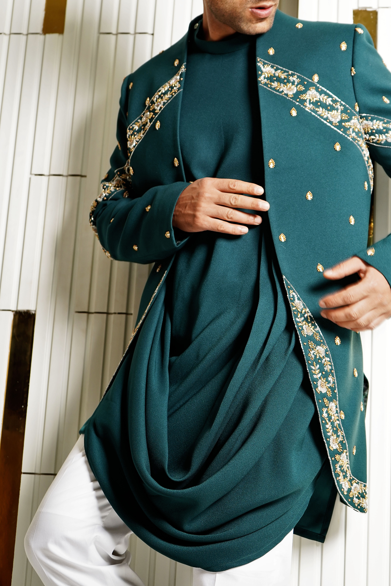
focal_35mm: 71
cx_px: 249
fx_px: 1157
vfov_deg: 28.3
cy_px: 214
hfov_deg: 19.1
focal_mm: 55
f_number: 5
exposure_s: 1/100
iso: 250
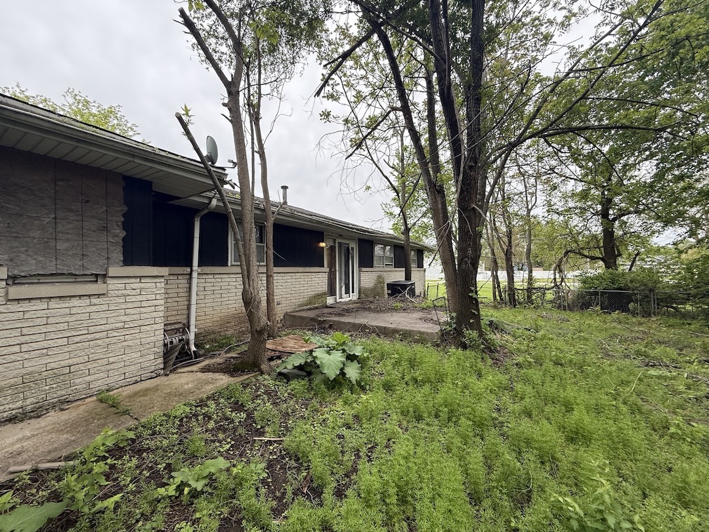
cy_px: 266
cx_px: 354
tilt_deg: +3.1
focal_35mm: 14
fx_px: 287
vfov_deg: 85.7
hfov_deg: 102.1
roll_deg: +0.9
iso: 50
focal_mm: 2.22
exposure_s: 1/219
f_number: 2.2
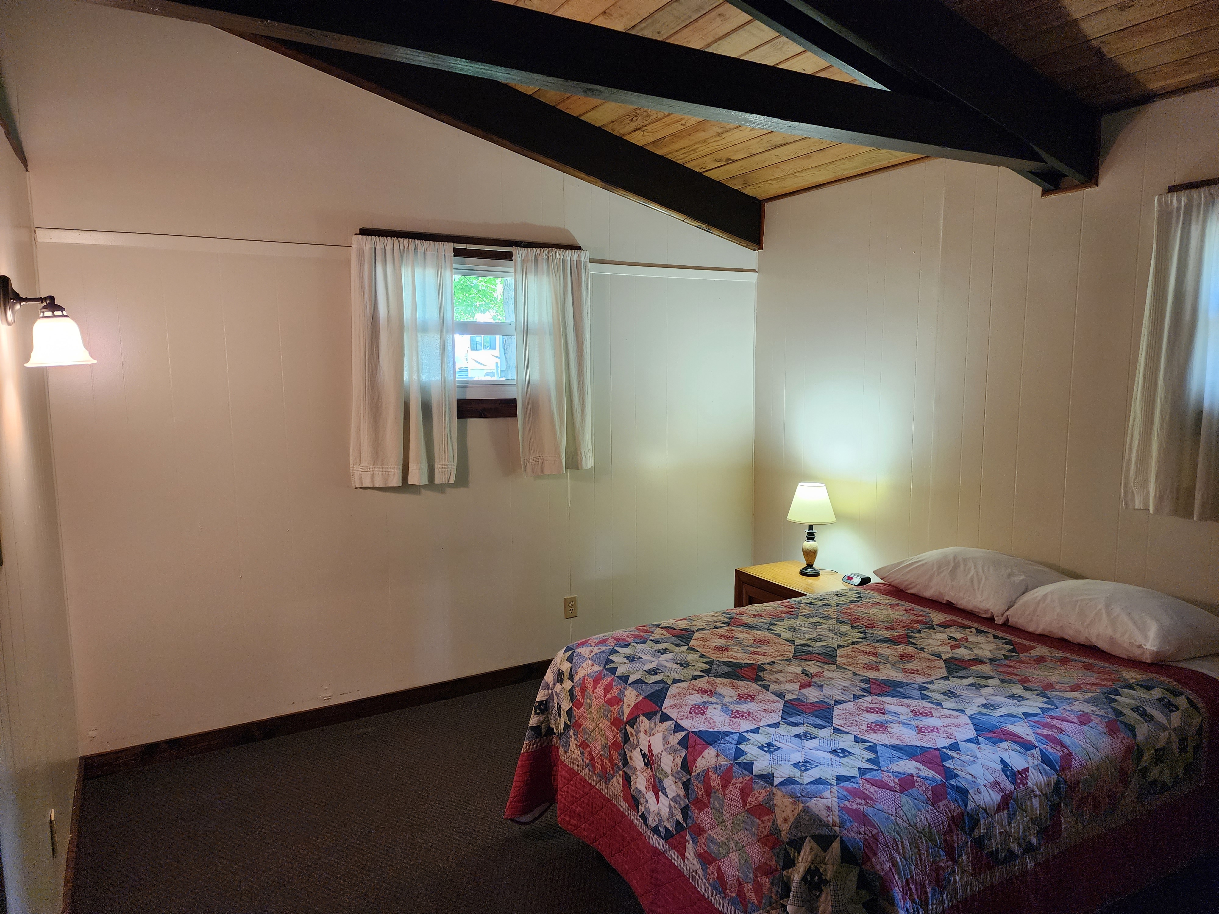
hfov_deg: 73.9
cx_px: 610
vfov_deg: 58.9
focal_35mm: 23
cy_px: 457
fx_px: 810
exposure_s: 1/120
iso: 500
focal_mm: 6.4
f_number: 1.8
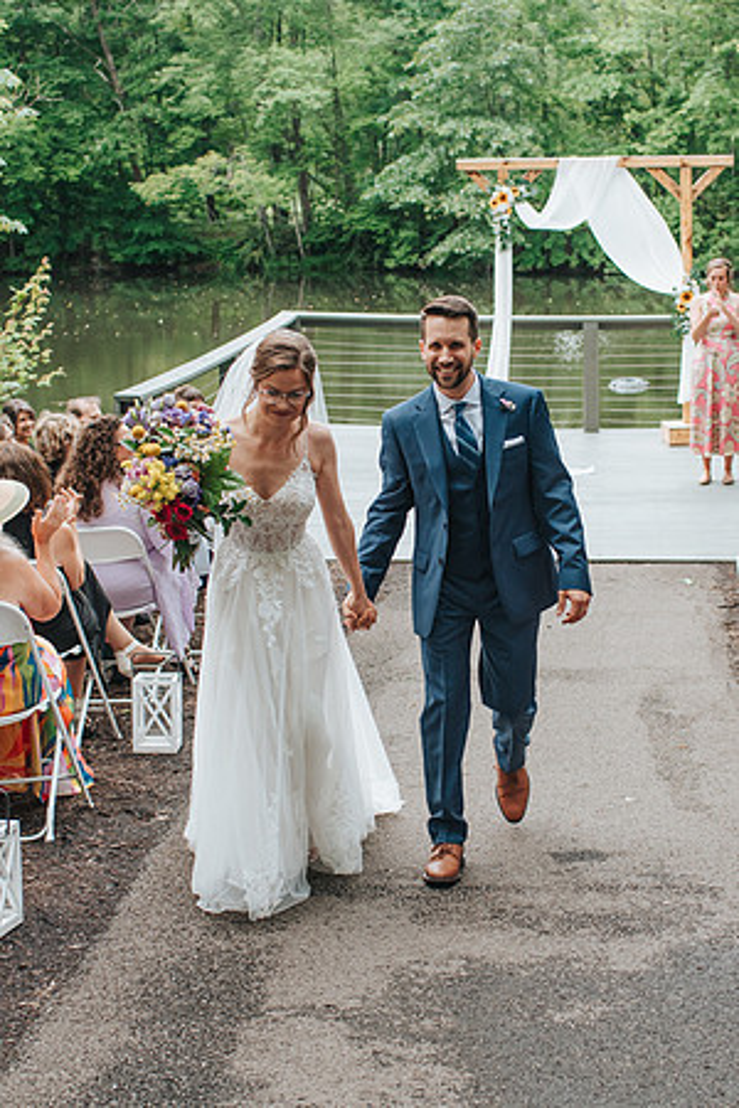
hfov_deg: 22.4
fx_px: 1862
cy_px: 630
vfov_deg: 33.1
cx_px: 415
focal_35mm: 60
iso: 500
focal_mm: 35
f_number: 3.5
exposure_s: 1/800
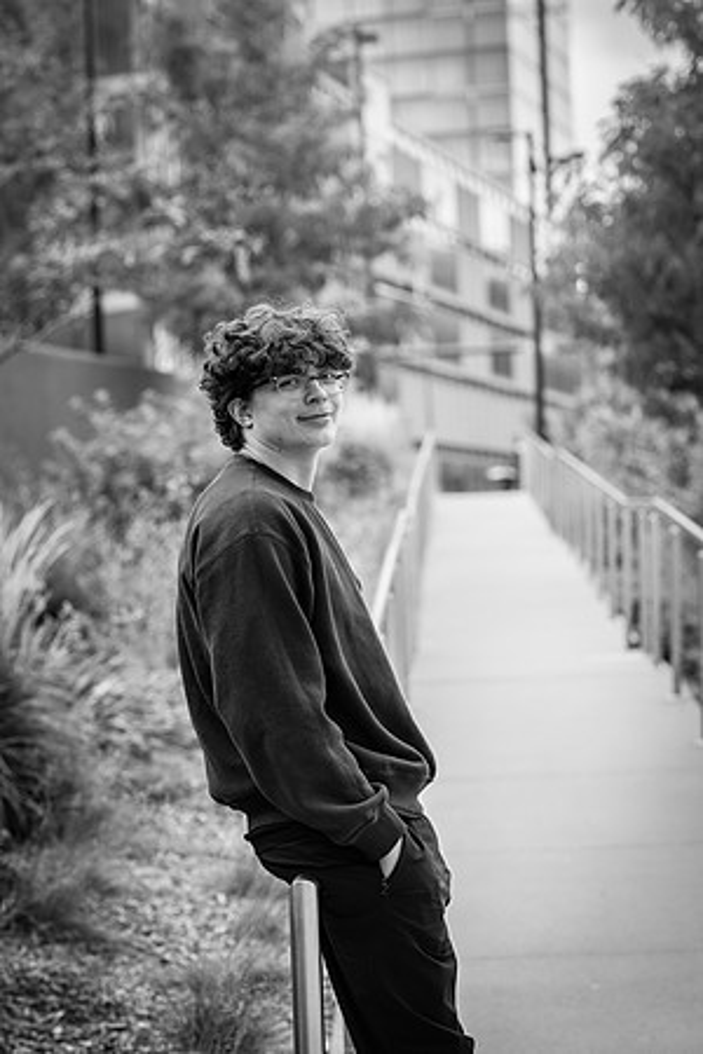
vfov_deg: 23.9
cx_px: 352
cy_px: 527
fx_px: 2490
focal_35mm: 85
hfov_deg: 16.1
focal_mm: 85
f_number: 3.5
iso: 50
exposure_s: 1/125
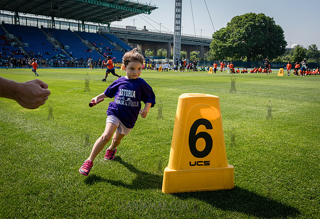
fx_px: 284
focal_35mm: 32
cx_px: 143
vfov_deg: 42.2
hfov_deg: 58.7
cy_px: 101
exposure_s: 1/1000
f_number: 5.6
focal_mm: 27
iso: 400
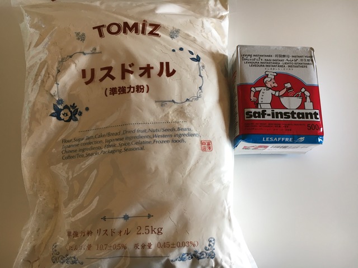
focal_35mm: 29
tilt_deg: -74.3
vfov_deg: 48.2
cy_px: 134
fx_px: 300
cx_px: 179
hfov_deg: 61.7
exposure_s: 1/30
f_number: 2.2
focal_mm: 4.15
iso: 25
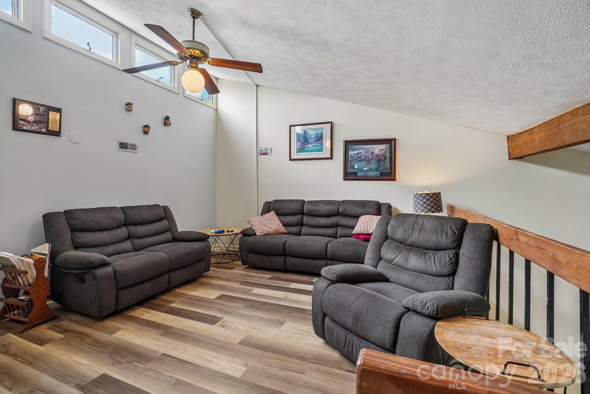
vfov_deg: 77.3
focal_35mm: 15
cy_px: 197
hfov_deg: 100.4
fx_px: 246
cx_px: 295
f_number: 8
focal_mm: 10
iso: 400
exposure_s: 1/10
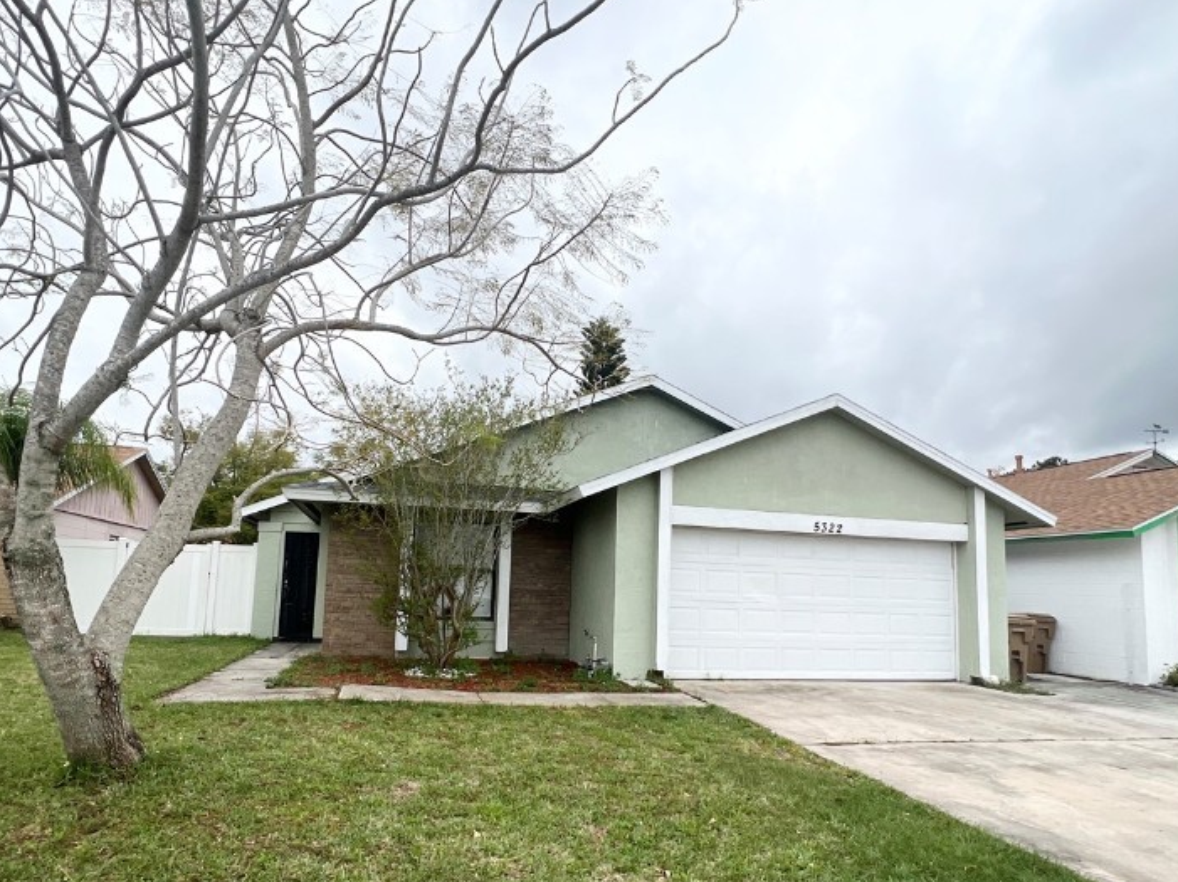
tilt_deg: +6.2
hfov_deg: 84.6
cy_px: 517
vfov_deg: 68.1
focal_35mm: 19
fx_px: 646
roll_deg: -1.2
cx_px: 555
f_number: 1.8
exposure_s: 1/1325
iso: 32
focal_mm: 1.57
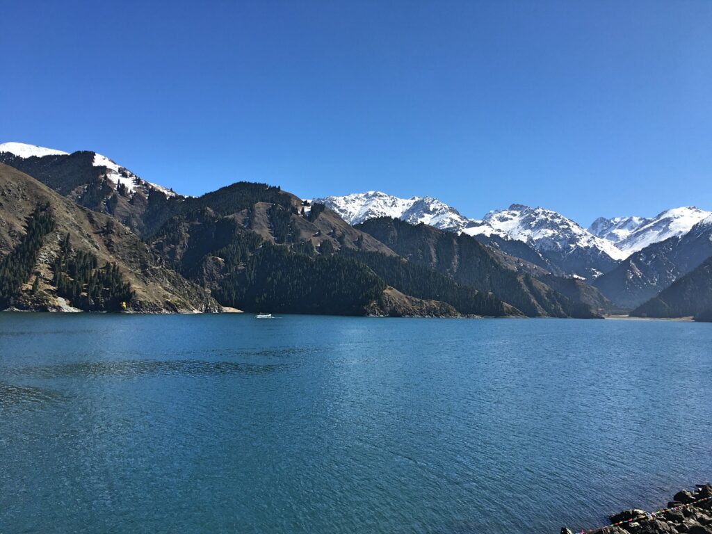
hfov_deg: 61.7
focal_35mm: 29
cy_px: 267
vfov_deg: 48.2
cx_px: 356
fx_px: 596
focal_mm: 4.15
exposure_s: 1/1425
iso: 25
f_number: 2.2
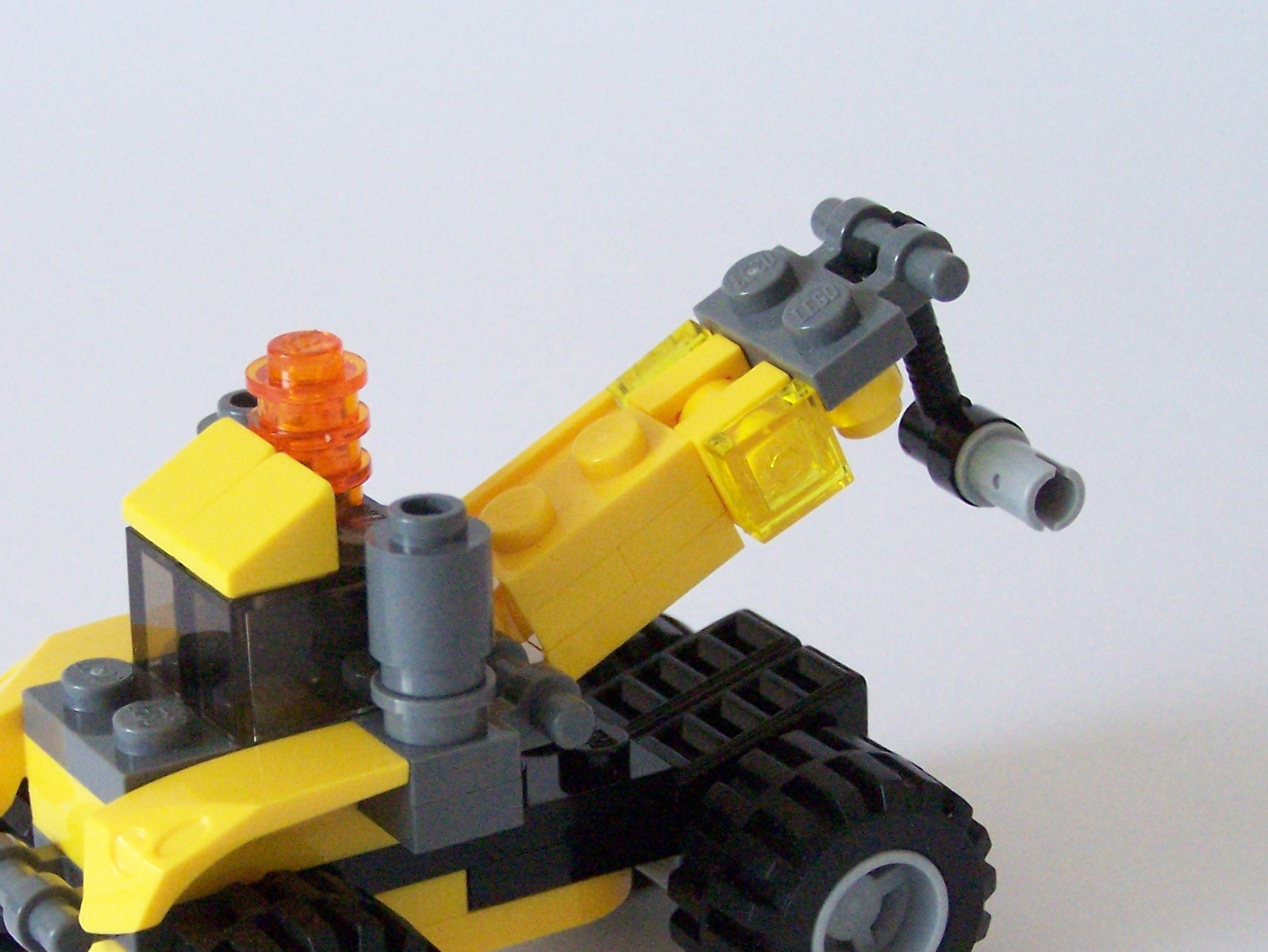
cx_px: 518
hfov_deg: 18.2
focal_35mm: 108
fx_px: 3957
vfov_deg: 13.7
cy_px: 721
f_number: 3.2
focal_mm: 11.1
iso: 400
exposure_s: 1/30
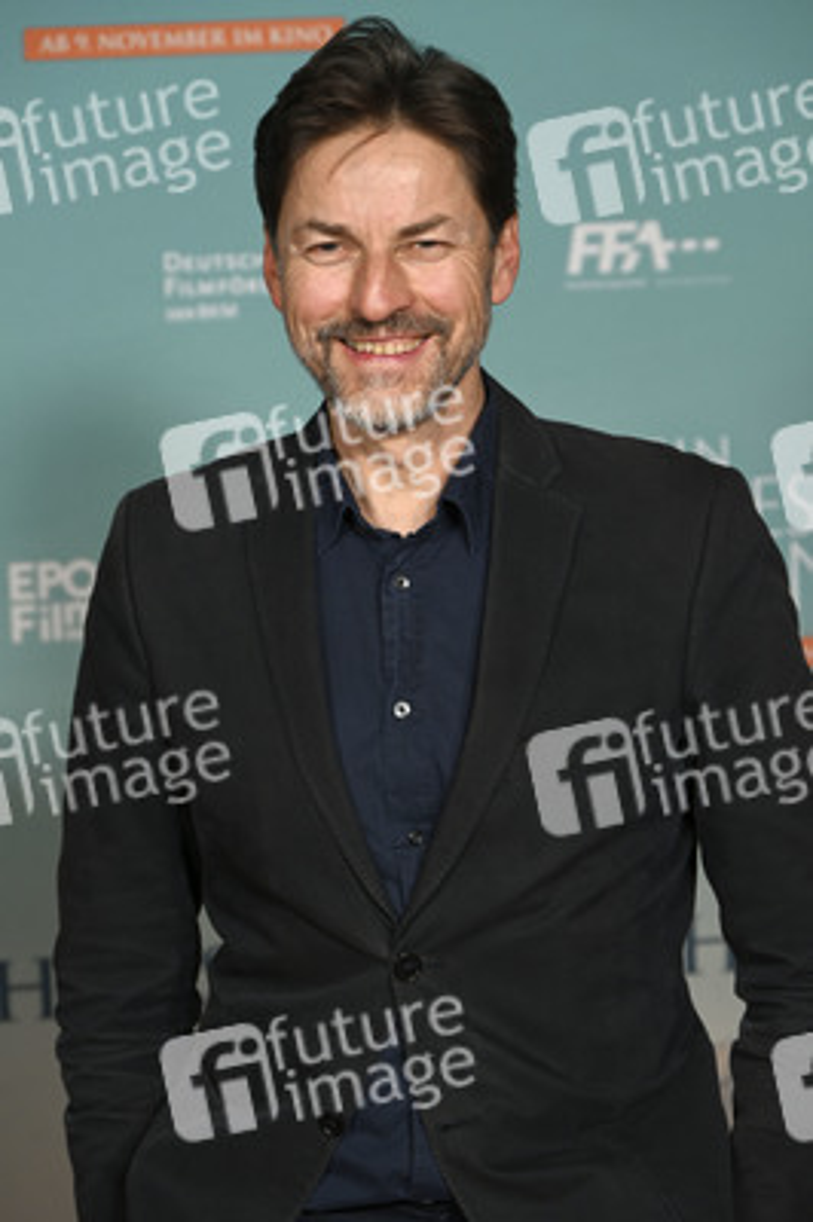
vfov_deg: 17.8
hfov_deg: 11.9
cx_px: 406
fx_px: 3902
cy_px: 611
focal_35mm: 115
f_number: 6.3
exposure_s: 1/200
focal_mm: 115
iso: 1000
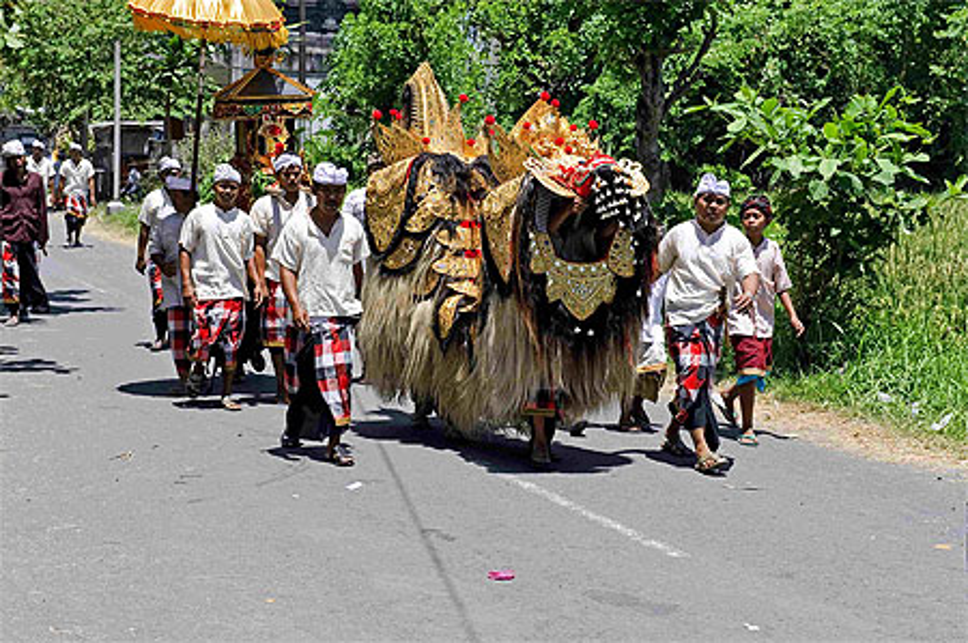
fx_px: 1880
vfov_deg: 19.4
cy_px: 322
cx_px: 484
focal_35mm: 70
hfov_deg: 28.9
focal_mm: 70
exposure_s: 1/250
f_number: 11
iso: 200
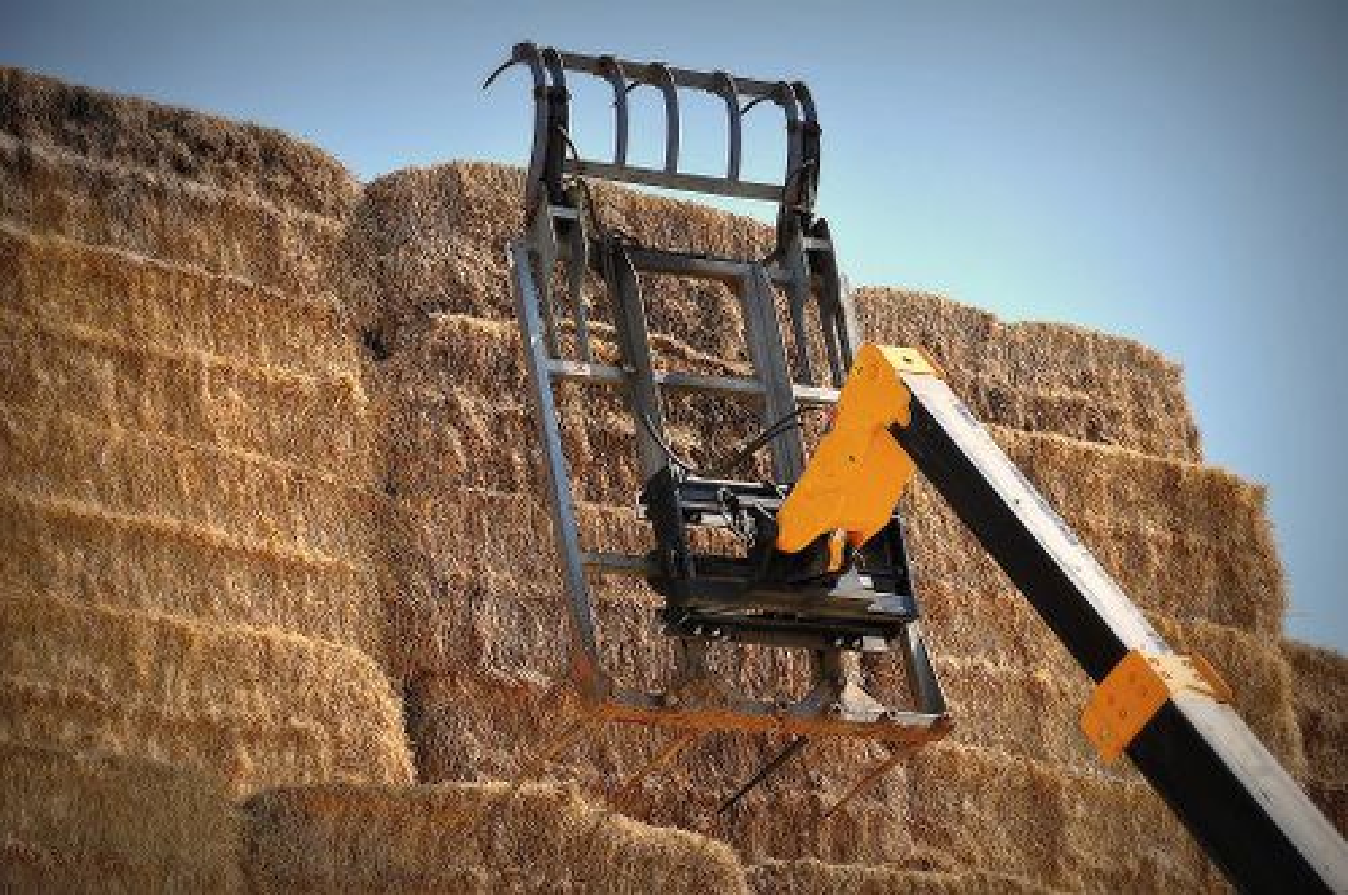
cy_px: 448
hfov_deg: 15.2
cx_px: 674
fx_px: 5048
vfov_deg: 10.1
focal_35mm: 135
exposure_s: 1/200
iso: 200
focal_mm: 90
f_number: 10
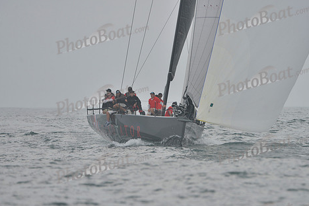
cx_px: 184
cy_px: 123
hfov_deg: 4.2
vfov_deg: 2.8
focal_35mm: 496
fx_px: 4257
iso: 280
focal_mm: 400
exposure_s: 1/800
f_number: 6.3
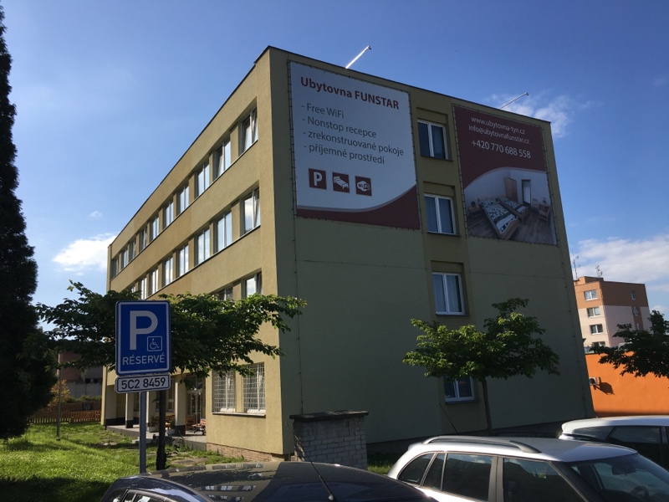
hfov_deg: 61.7
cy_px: 251
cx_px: 334
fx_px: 560
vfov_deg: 48.2
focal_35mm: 29
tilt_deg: +13.5
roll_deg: +1.5
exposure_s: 1/1789
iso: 25
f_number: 2.2
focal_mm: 4.15
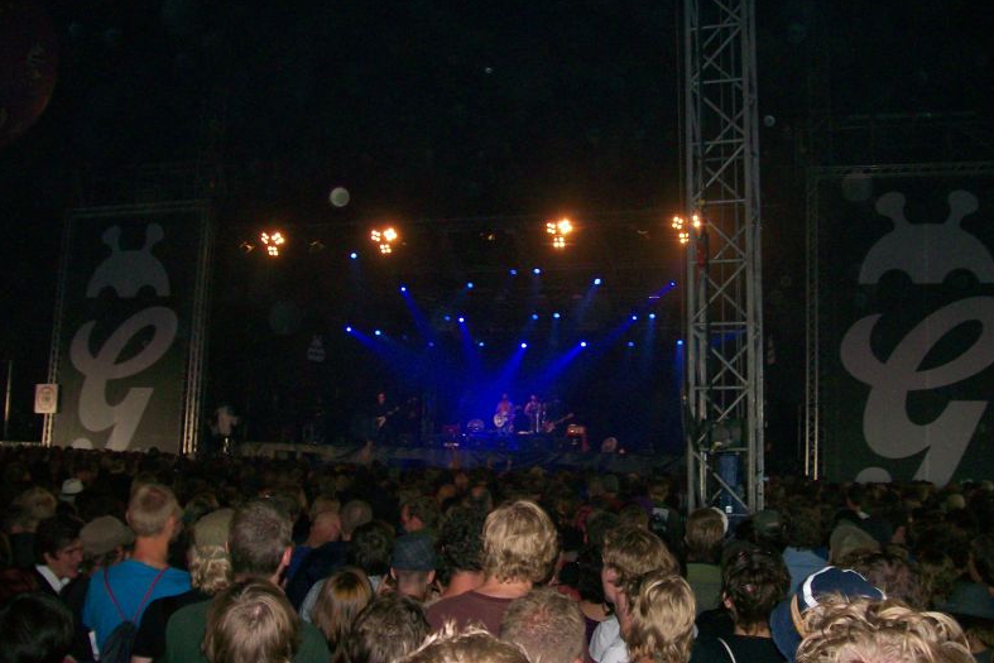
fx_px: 1049
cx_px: 498
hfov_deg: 50.7
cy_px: 333
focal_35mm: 38
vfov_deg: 35.1
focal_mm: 6
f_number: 2.7
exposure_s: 1/64
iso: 140
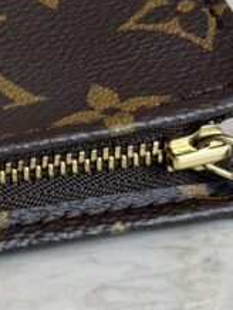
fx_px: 1576
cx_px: 11
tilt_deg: -23.9
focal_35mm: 176
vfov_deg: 11.2
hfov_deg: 8.4
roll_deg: +4.0
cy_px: 105
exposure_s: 1/120
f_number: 1.78
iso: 100
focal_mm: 6.76
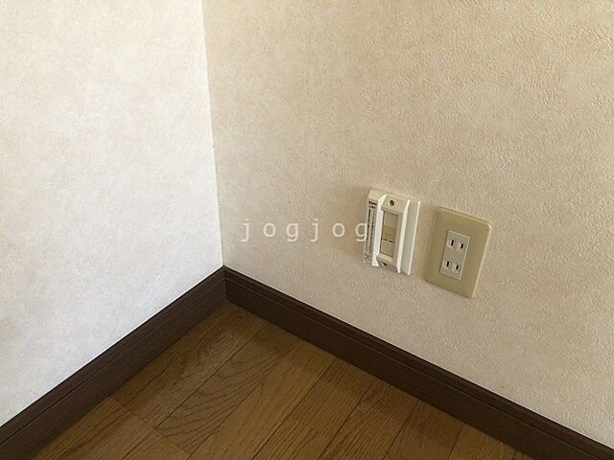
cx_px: 307
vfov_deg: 49.7
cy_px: 230
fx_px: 497
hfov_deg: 63.4
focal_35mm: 28
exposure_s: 1/100
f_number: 1.8
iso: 40
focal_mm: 3.99
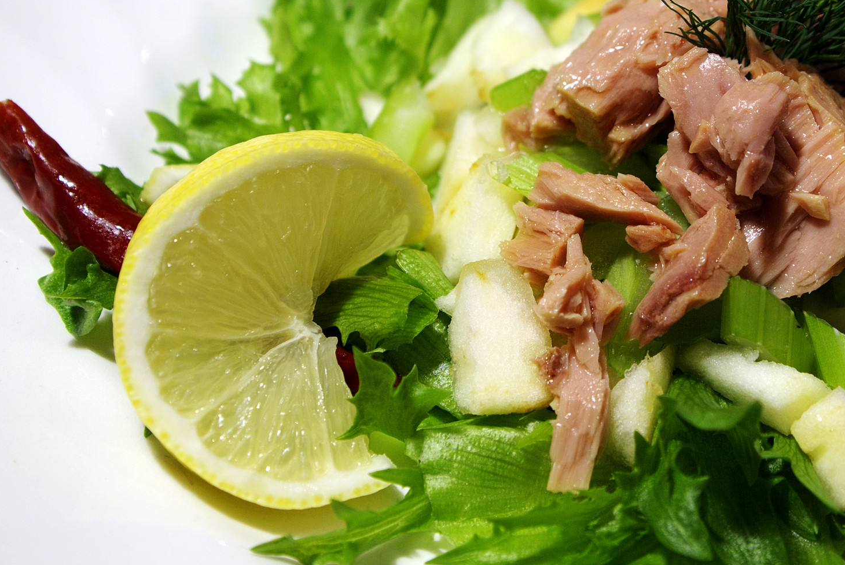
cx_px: 442
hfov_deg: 28.4
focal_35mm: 71
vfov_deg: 19.2
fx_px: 1668
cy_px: 210
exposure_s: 1/20
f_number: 5.6
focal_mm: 36
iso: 100
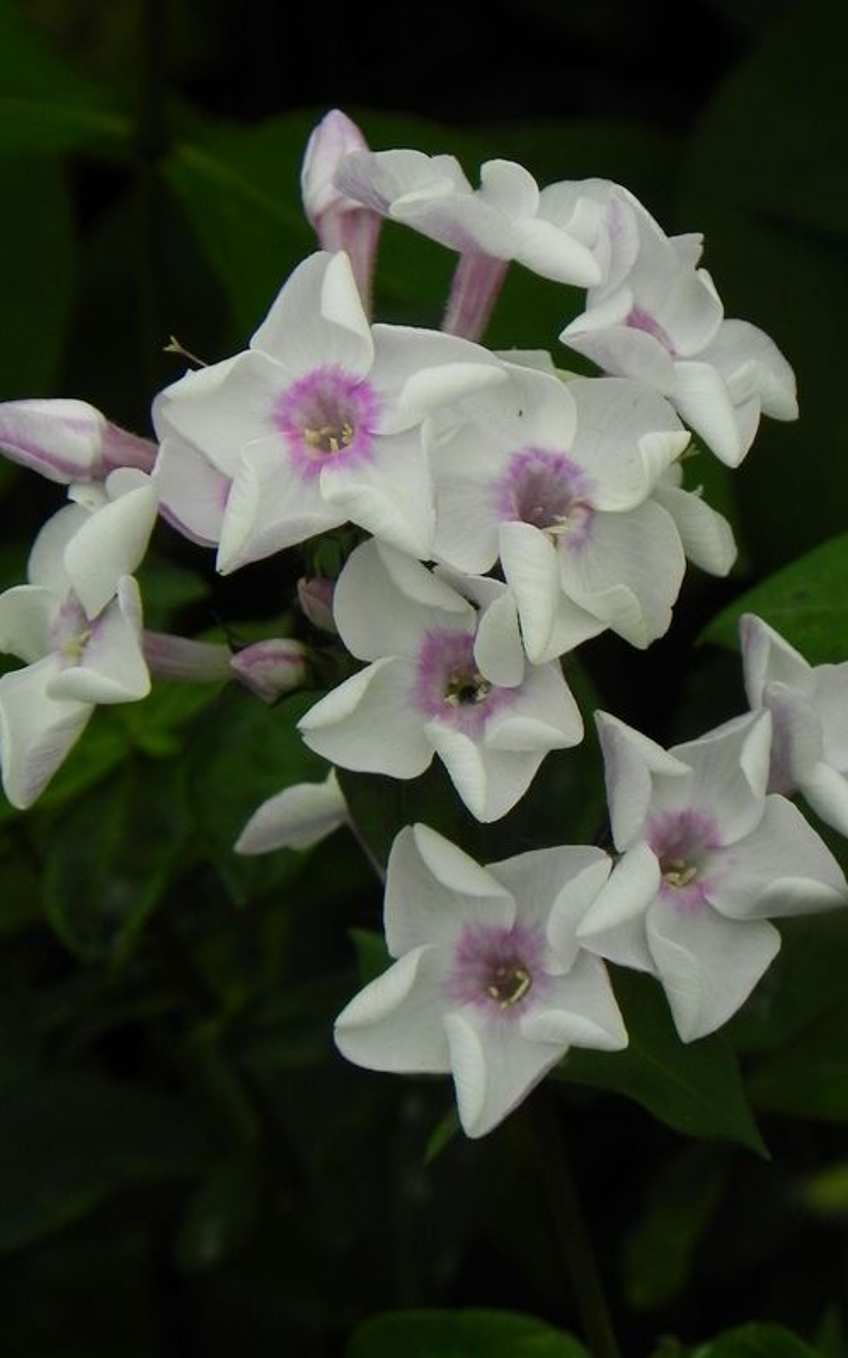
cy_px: 680
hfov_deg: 5.0
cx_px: 460
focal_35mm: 263
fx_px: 9727
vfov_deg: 8.0
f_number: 5
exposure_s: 1/100
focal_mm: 44
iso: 160
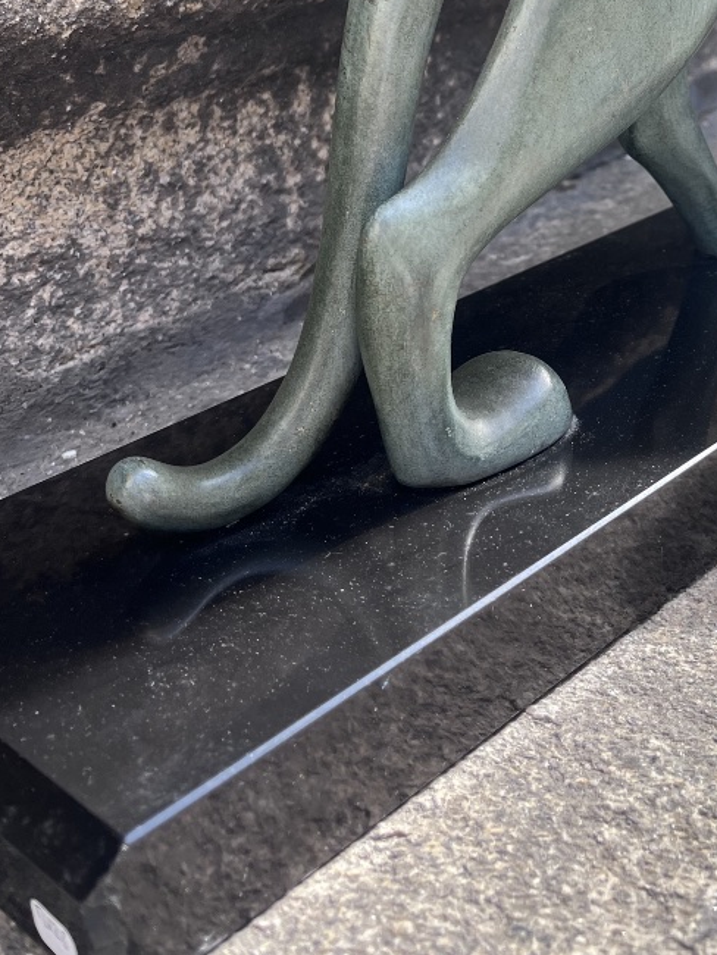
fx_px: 1325
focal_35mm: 48
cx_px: 599
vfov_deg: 37.5
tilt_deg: -14.1
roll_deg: +5.4
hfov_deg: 29.4
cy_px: 132
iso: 50
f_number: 1.6
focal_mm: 5.1
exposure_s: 1/299
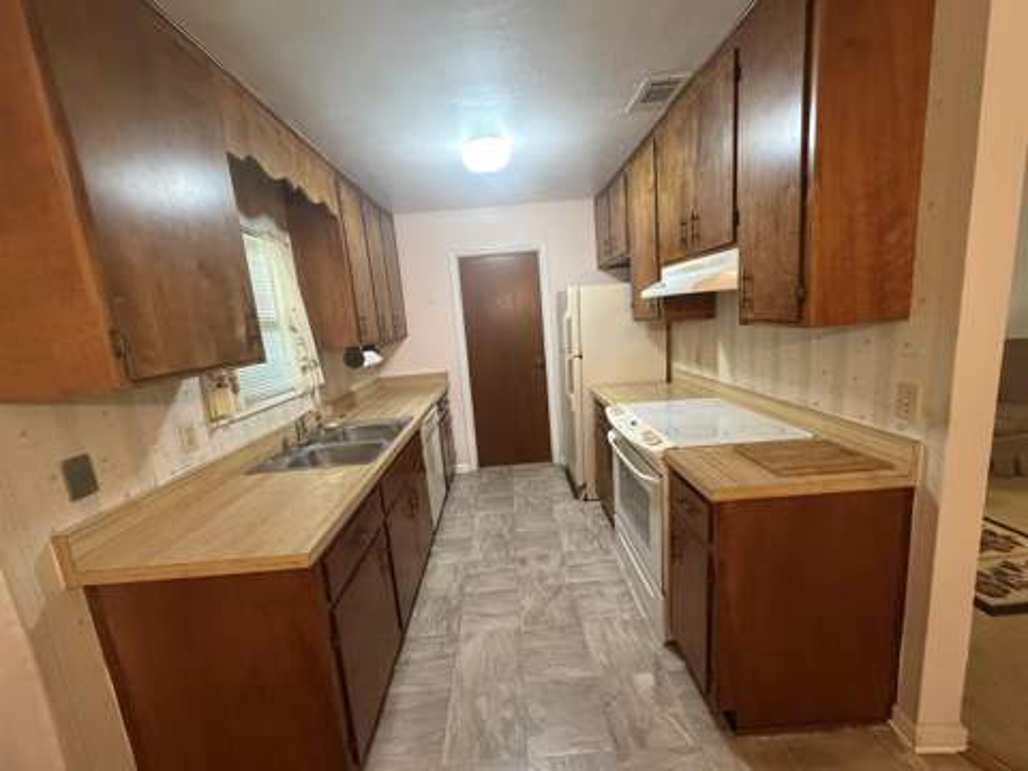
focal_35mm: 14
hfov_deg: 102.1
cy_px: 386
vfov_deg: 85.7
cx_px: 514
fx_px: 416
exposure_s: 1/60
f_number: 2.2
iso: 640
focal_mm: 2.22
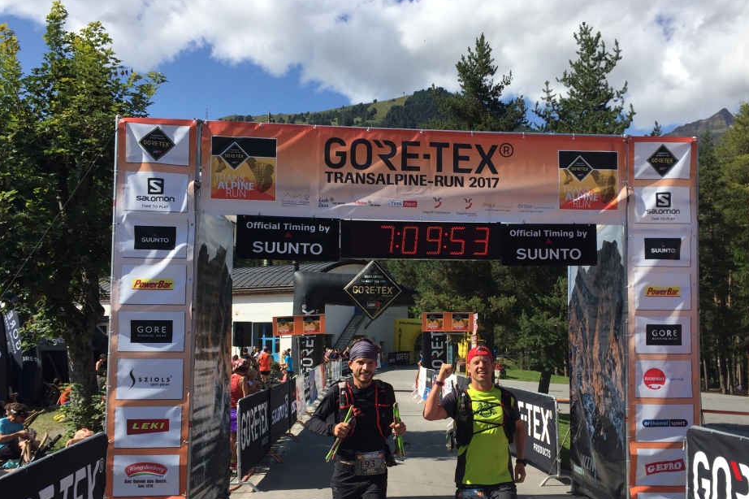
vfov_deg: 36.7
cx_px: 418
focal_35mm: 36
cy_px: 304
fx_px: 749
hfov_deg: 53.0
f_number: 2.2
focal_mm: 4.15
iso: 32
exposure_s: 1/1883
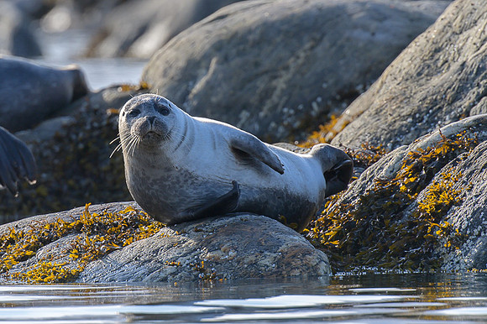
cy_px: 69
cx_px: 103
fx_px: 11933
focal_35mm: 883
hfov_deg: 2.3
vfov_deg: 1.6
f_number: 9
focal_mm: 560
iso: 500
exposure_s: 1/1000
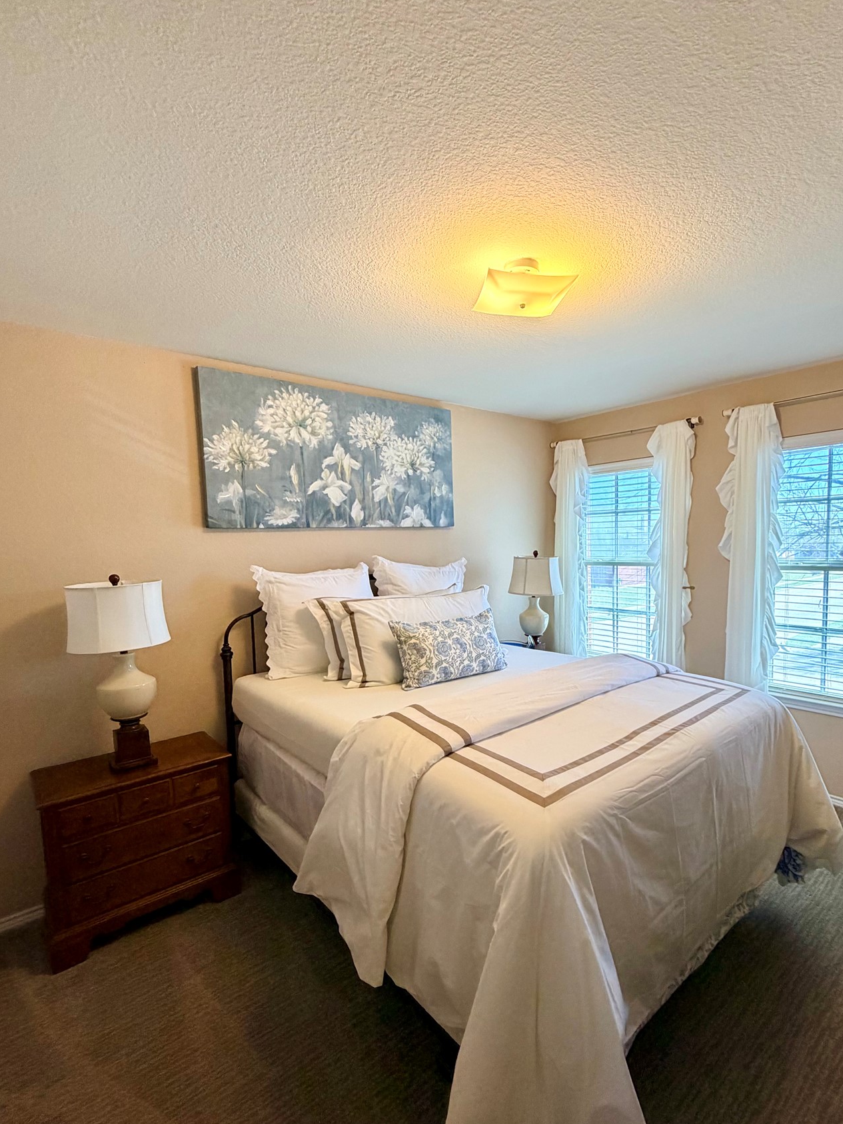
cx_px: 488
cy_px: 588
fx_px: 552
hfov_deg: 74.2
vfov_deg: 91.0
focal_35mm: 17
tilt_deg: -4.3
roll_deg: +1.5
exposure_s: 1/60
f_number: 2.2
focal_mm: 2.22
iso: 200
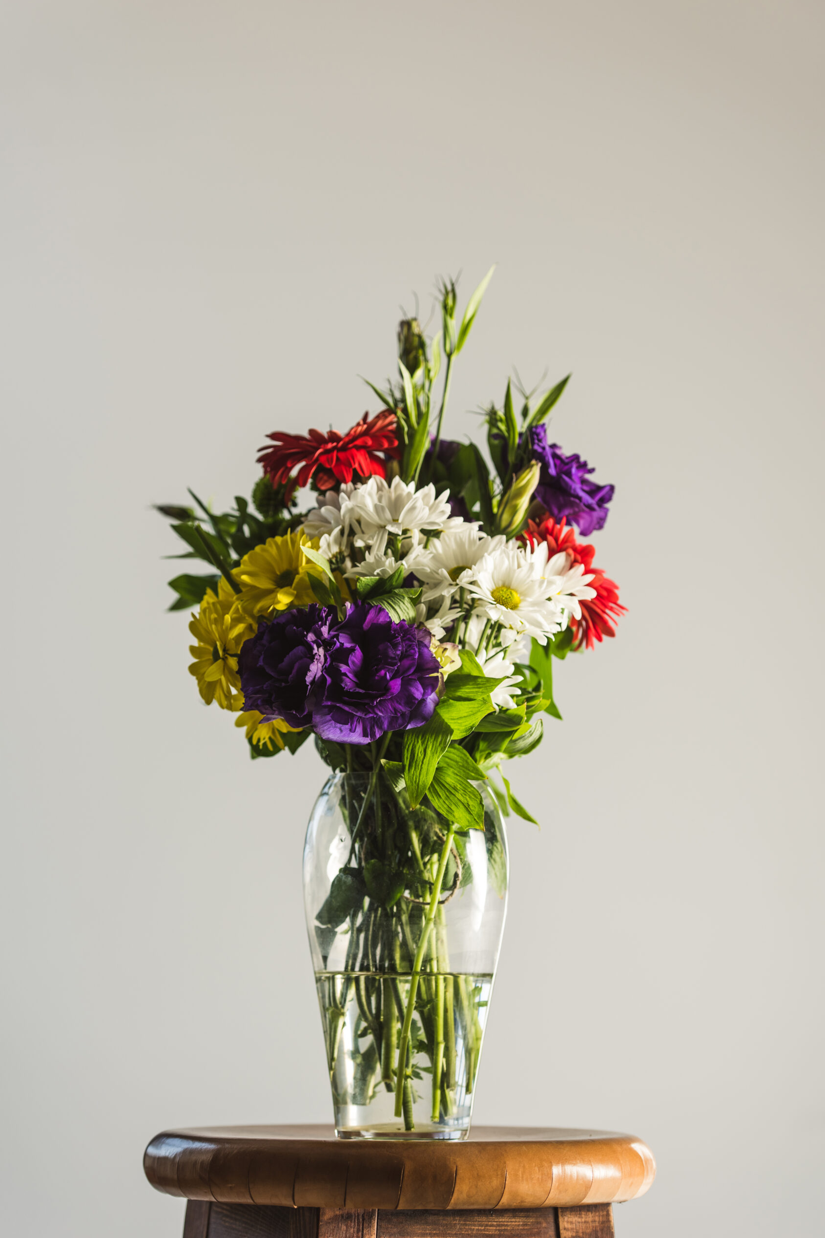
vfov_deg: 20.6
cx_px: 414
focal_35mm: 99
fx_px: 3403
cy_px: 624
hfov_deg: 13.8
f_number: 3.5
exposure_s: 1/250
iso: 100
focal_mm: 98
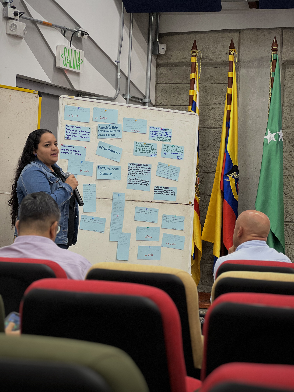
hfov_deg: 19.1
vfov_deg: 25.3
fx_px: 872
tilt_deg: +2.8
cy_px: 196
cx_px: 147
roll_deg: -3.4
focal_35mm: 77
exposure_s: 1/40
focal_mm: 9
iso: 125
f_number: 2.8
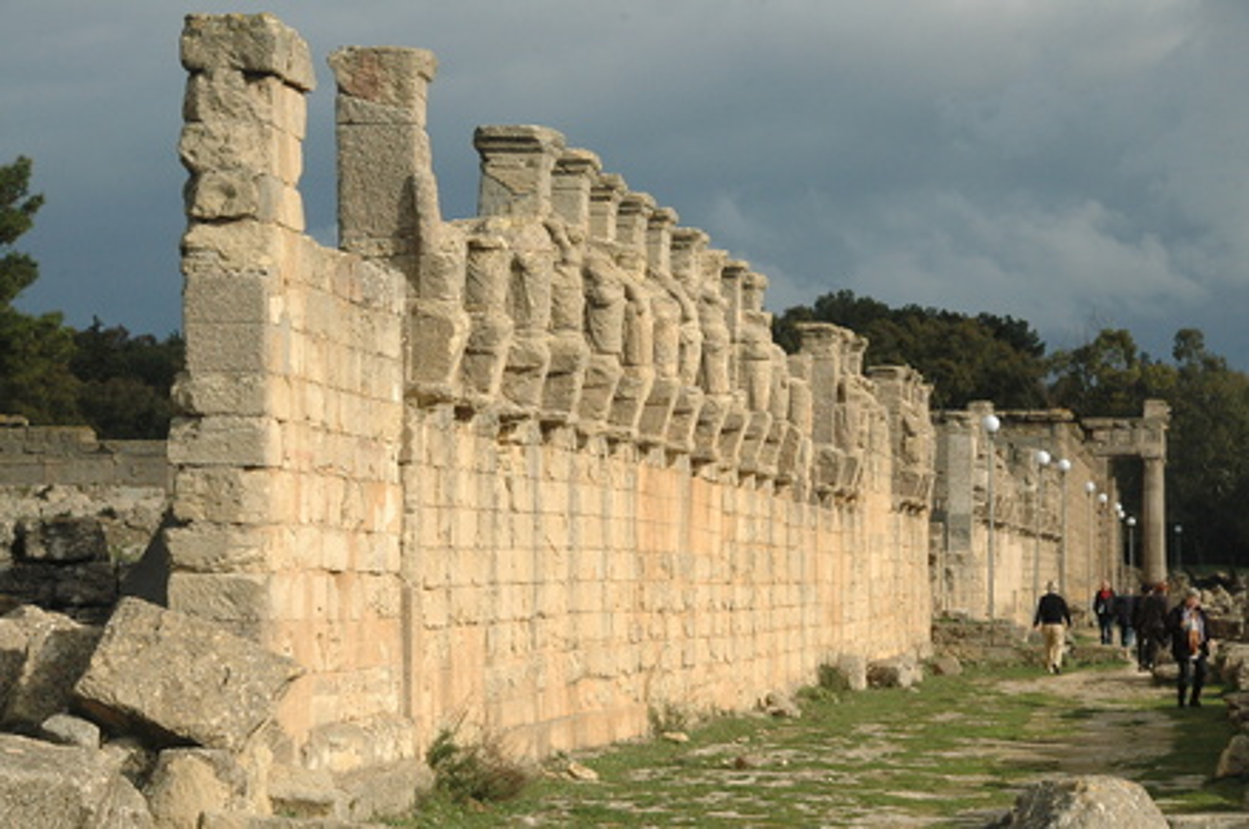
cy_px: 414
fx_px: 4261
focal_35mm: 123
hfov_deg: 16.7
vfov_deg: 11.1
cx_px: 624
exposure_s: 1/800
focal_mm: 82
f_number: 14
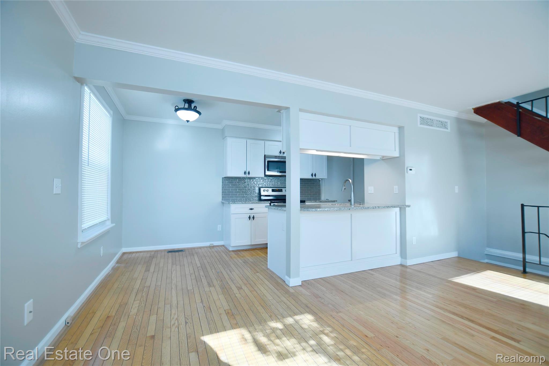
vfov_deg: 77.3
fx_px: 229
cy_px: 183
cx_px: 274
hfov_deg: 100.4
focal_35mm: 15
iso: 100
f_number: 4
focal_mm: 10
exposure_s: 1/50
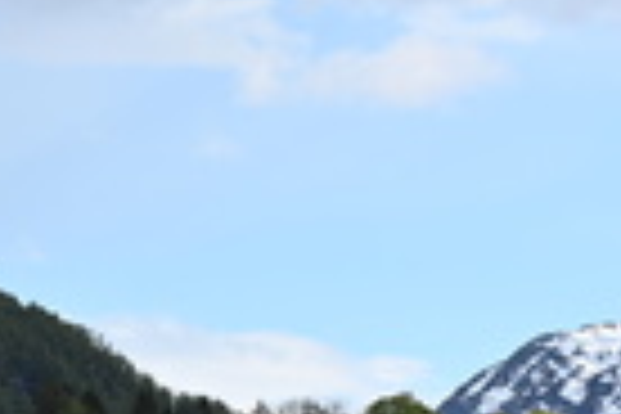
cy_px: 454
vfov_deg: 3.5
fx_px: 6727
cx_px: 801
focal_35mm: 390
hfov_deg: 5.3
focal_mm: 135
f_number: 6.3
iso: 100
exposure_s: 1/320
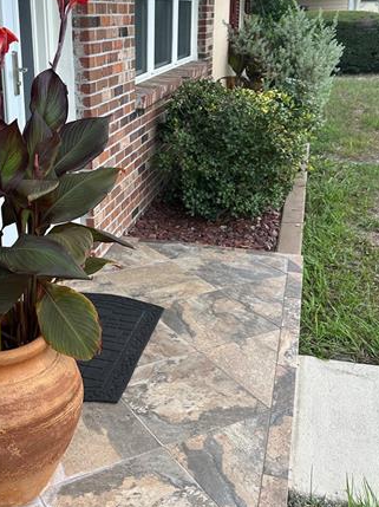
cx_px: 103
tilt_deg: -13.1
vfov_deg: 43.5
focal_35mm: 43
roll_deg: +1.2
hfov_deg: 33.0
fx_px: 629
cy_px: 189
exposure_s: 1/999
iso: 80
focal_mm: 6.86
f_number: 1.78
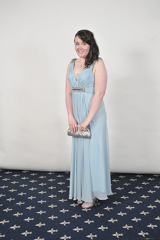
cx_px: 80
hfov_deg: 29.8
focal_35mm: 45
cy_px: 120
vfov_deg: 43.6
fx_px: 300
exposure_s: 1/160
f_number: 7.1
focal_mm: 45
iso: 1000
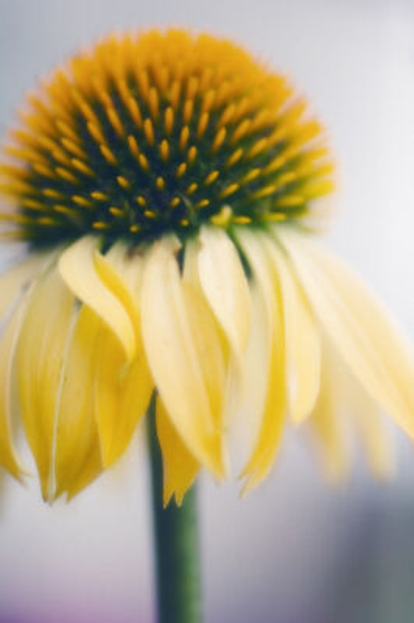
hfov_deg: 8.7
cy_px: 312
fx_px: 2721
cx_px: 207
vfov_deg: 13.1
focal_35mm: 158
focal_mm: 105
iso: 100
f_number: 3.2
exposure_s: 1/250
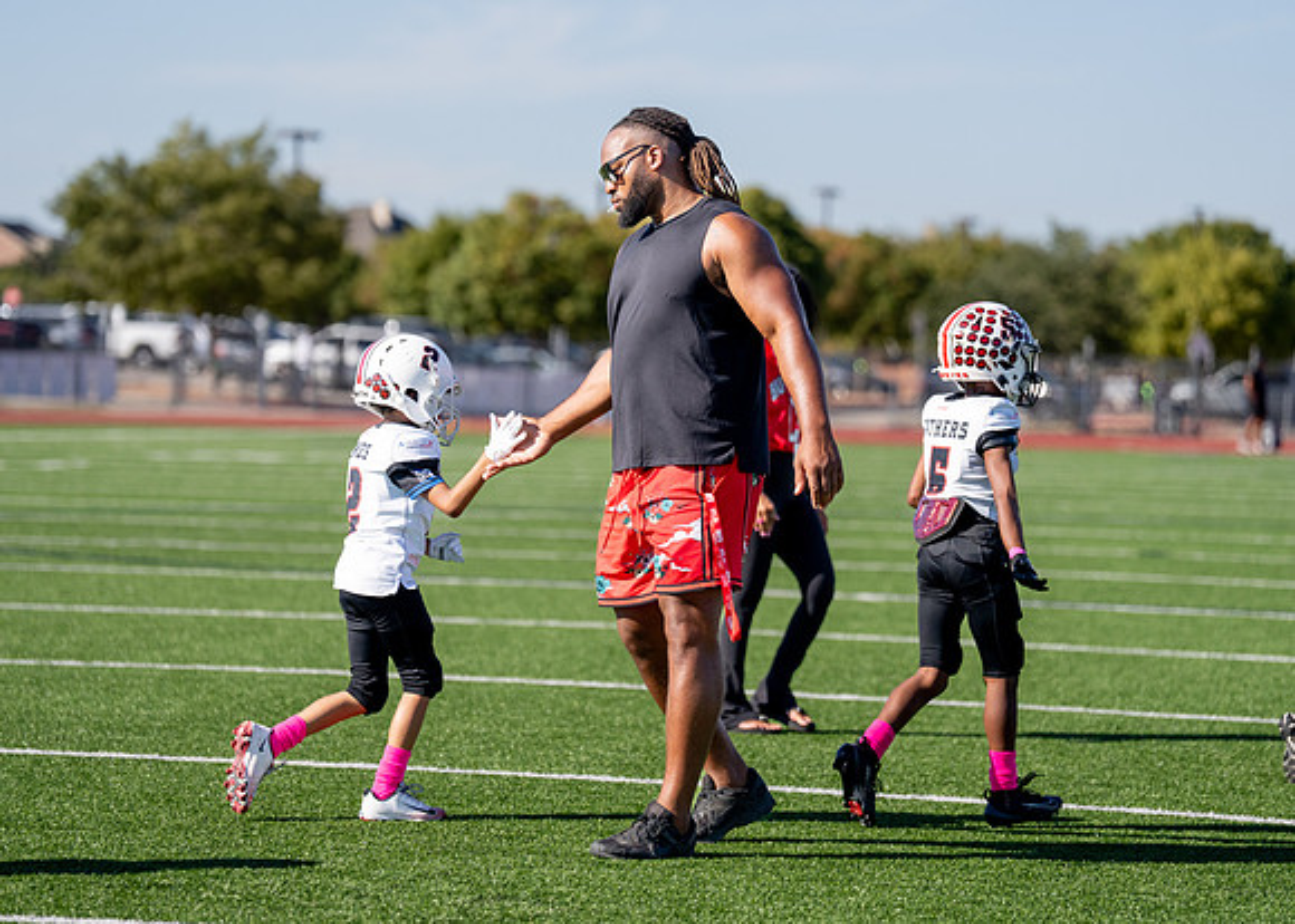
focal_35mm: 146
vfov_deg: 9.8
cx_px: 573
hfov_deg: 13.8
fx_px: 5367
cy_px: 451
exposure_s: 1/6400
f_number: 2.8
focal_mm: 133
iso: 320
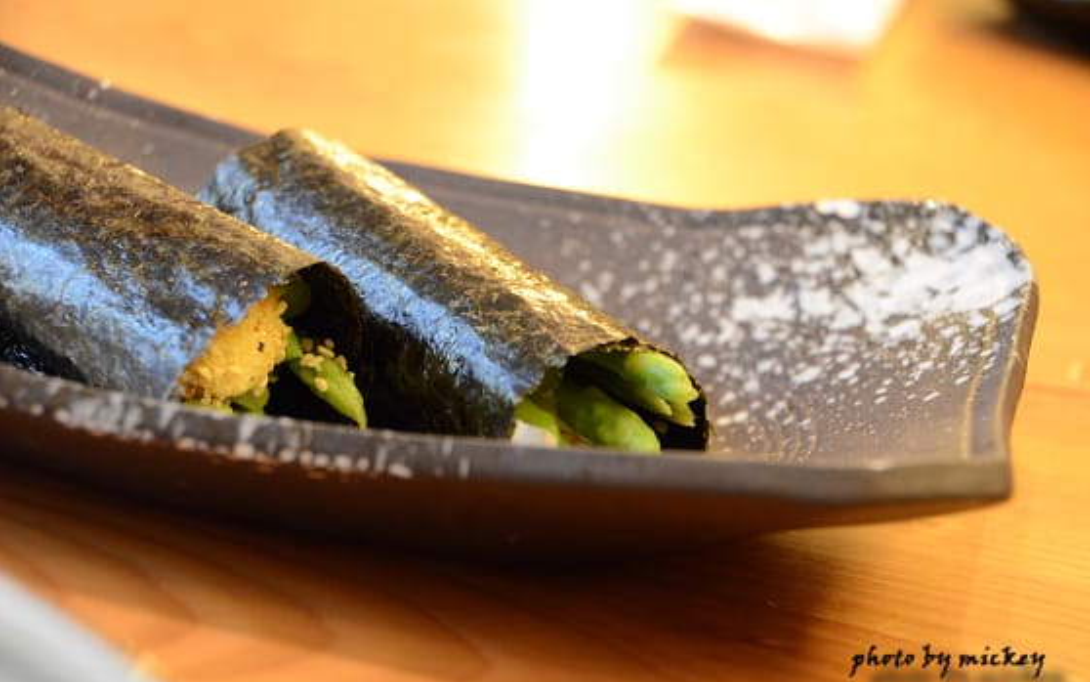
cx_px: 545
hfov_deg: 20.9
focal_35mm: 100
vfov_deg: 13.2
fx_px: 2957
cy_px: 360
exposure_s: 1/13
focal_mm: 65
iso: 3200
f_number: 5
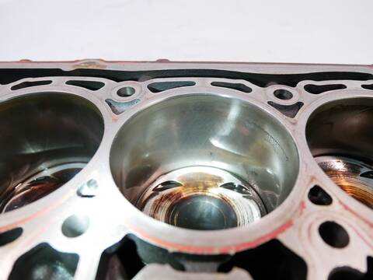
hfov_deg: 71.6
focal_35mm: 24
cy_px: 140
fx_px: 259
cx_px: 186
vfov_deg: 56.8
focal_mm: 12
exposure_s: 1/60
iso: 800
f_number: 3.5
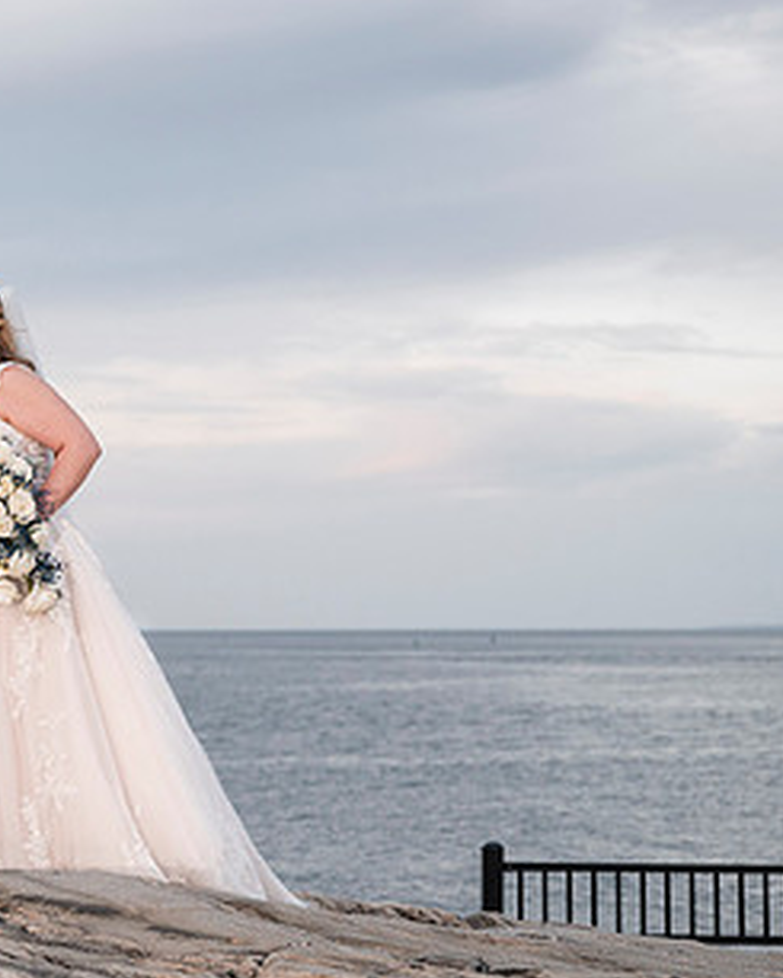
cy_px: 476
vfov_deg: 22.0
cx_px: 189
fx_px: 2519
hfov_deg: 17.6
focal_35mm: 87
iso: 1250
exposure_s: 1/1000
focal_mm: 48
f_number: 2.8
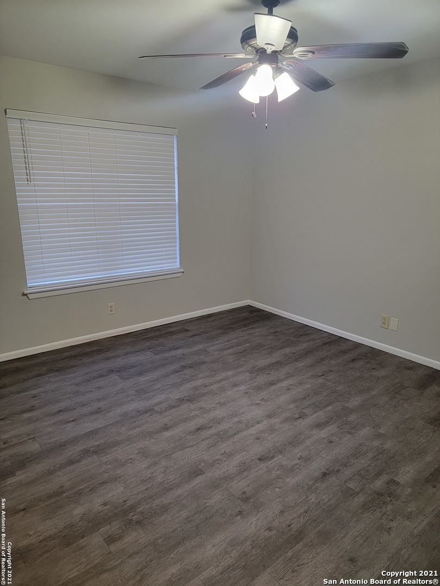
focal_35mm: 24
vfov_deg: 71.6
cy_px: 293
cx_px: 220
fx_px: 407
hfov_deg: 56.8
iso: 200
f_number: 1.8
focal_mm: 6.7
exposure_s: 1/39
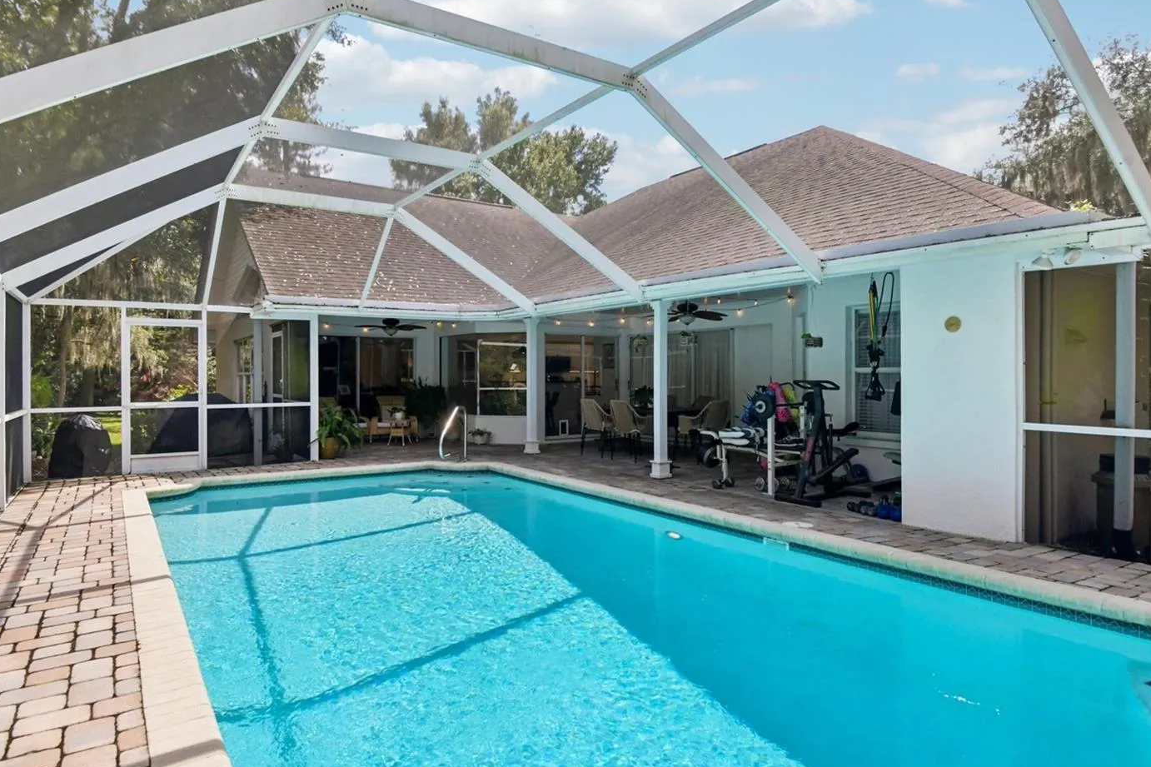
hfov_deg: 78.6
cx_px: 567
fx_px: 703
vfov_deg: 57.2
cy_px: 396
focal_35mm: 22
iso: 400
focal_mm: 19
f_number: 8
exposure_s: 1/1000
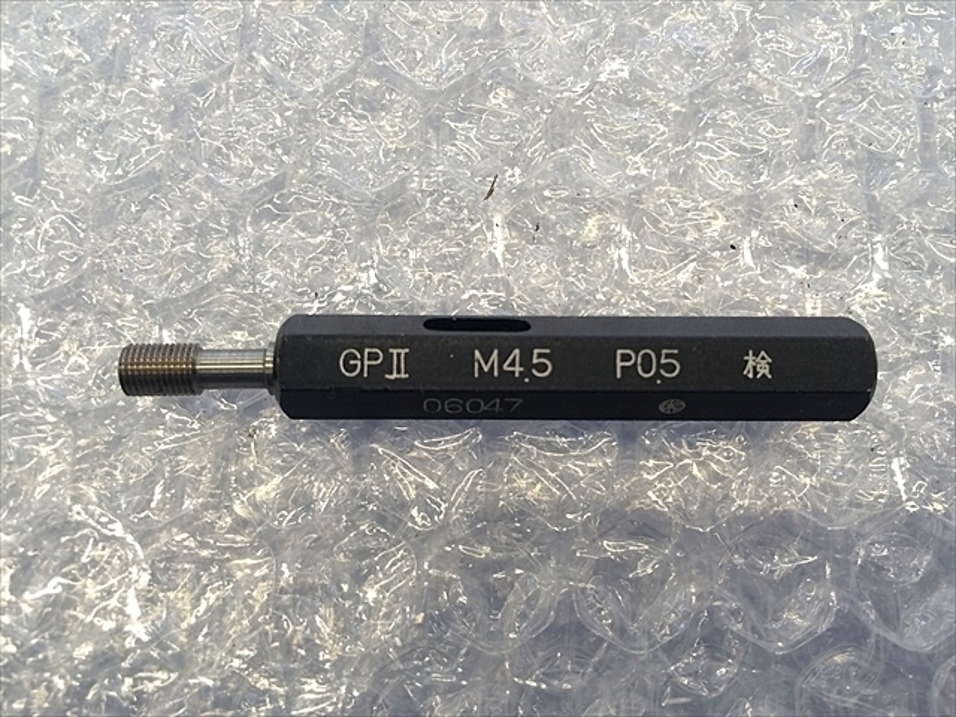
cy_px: 358
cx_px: 478
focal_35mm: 29
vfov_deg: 48.2
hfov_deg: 61.7
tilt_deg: -79.3
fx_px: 801
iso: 50
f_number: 2.2
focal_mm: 4.15
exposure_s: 1/30
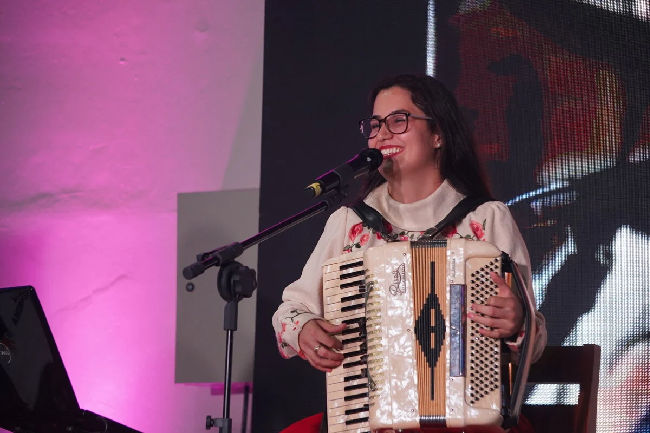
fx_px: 2708
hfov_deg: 13.7
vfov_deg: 9.1
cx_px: 325
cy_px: 216
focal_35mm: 150
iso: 2000
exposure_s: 1/200
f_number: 5.6
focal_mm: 100
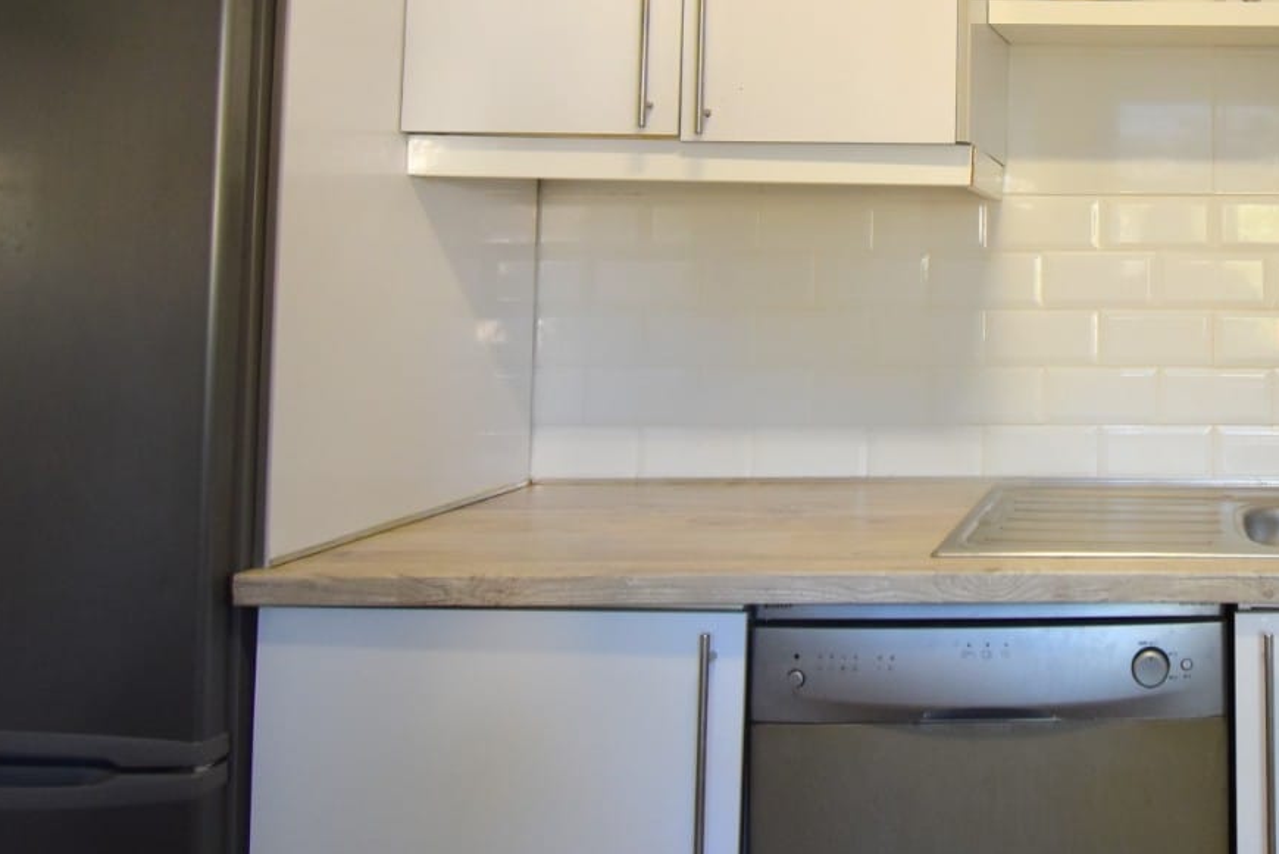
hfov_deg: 53.0
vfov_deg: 41.4
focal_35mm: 31
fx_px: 1102
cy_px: 235
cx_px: 1148
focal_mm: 10
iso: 560
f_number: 4.5
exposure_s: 1/60
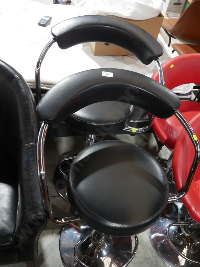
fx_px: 231
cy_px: 134
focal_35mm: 30
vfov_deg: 60.0
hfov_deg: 46.8
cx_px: 100
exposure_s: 1/60
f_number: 3.6
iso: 800
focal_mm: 15
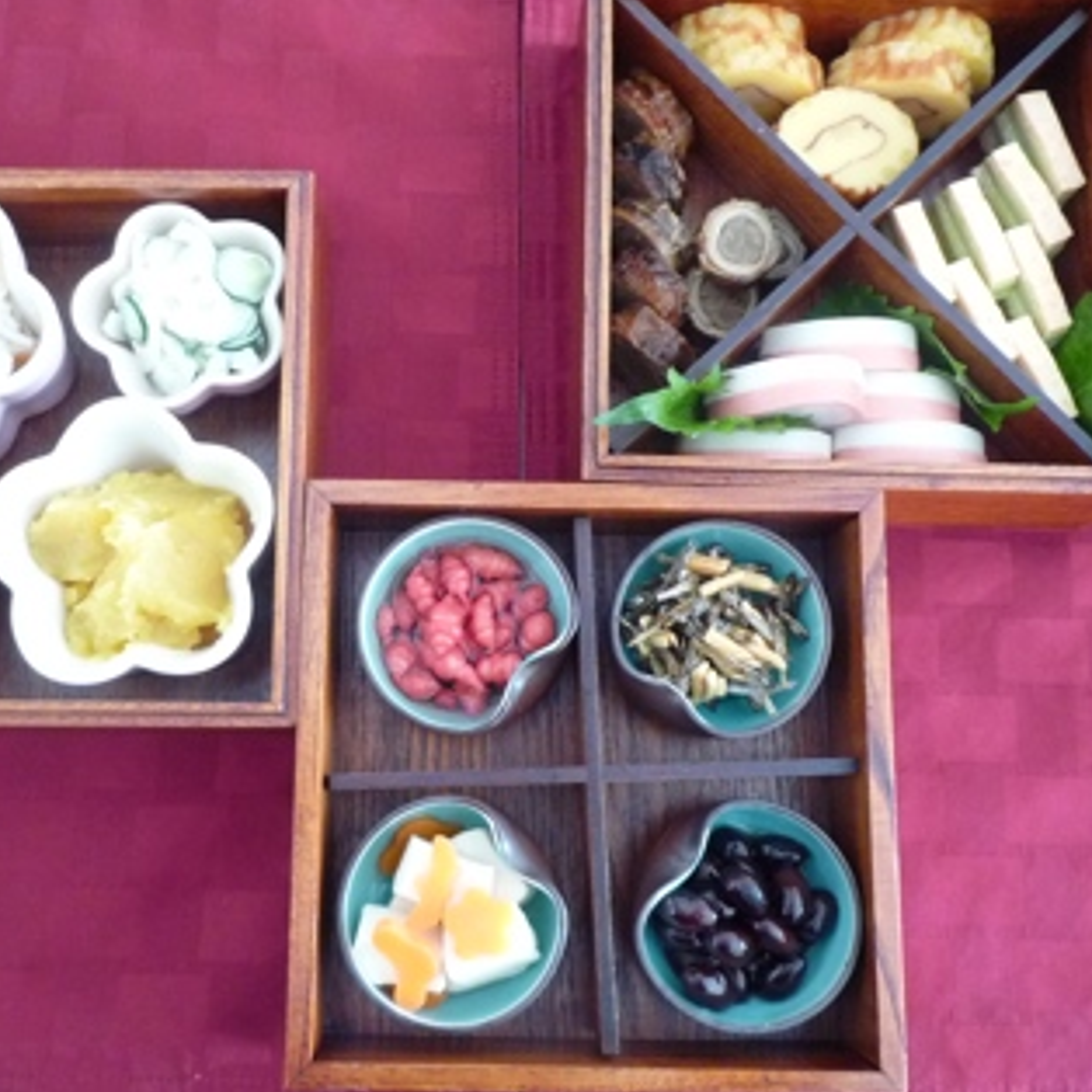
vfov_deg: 44.9
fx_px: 1321
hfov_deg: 44.8
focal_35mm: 37
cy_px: 546
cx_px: 471
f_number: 2.8
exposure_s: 1/25
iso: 400
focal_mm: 4.4
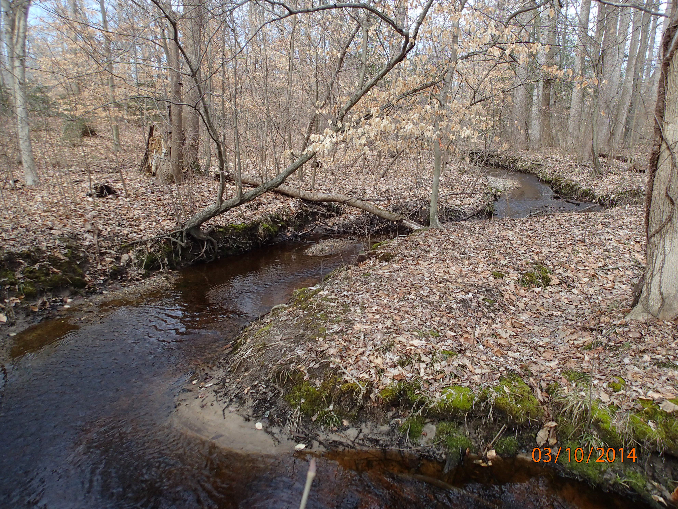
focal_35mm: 25
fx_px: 490
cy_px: 254
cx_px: 339
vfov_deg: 54.9
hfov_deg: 69.4
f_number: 2.8
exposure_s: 1/640
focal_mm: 4.5
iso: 200
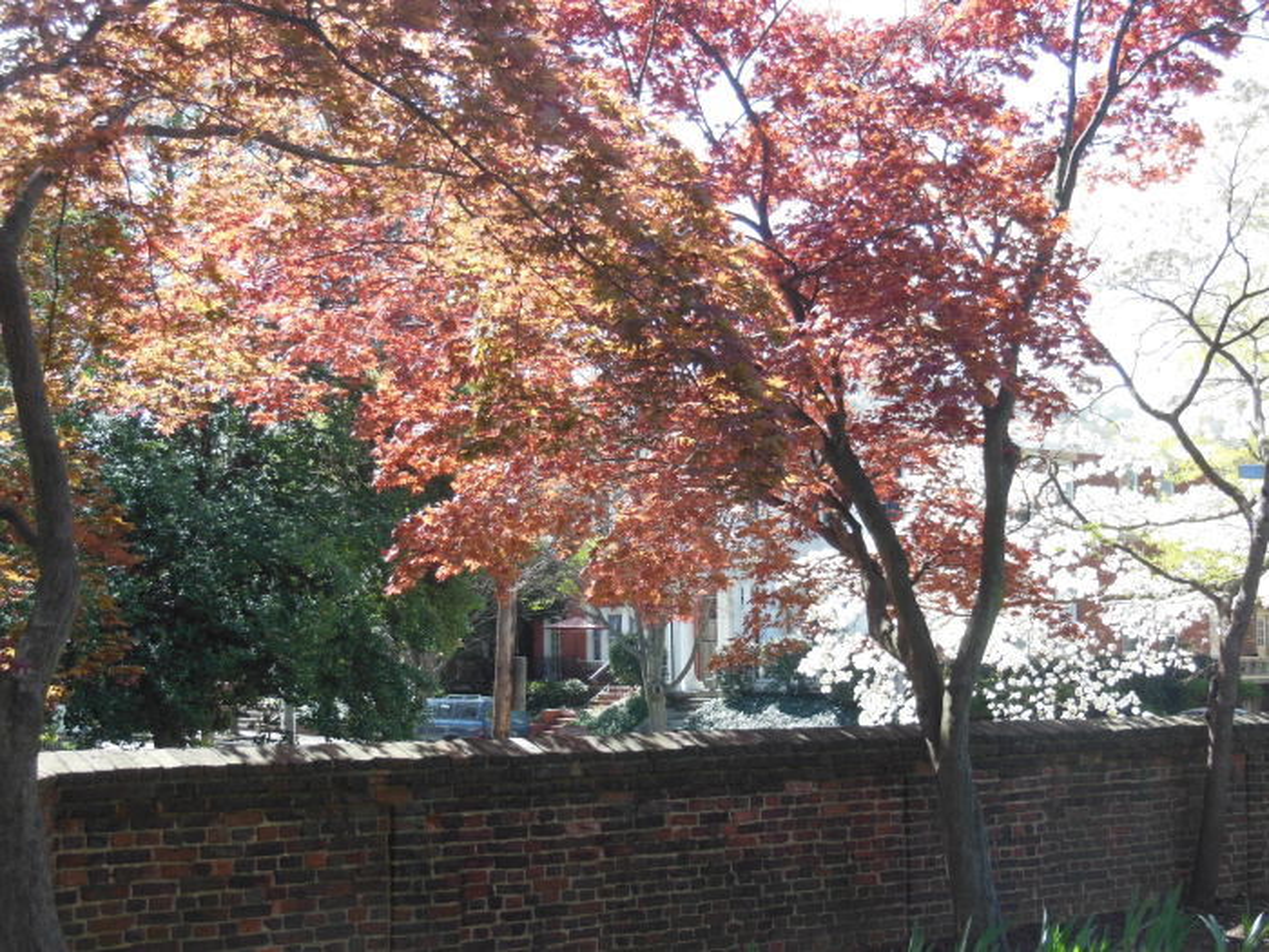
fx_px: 2200
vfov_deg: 24.4
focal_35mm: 60
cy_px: 476
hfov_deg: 32.2
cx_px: 634
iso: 125
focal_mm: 10.7
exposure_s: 1/100
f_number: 5
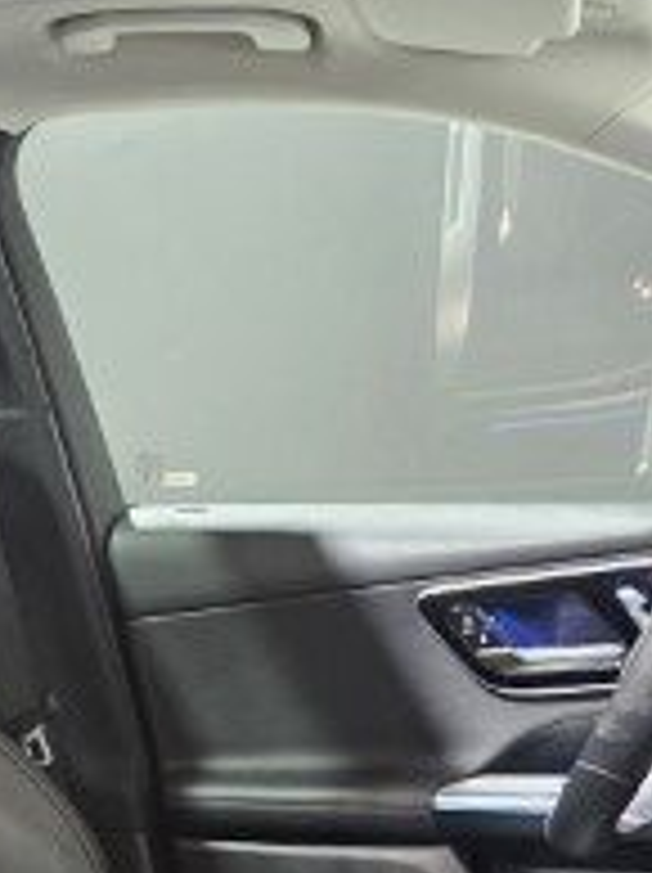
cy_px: 900
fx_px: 1913
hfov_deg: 17.7
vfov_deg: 24.4
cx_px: -274
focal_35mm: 76
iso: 800
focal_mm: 6.3
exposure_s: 1/25
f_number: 1.7
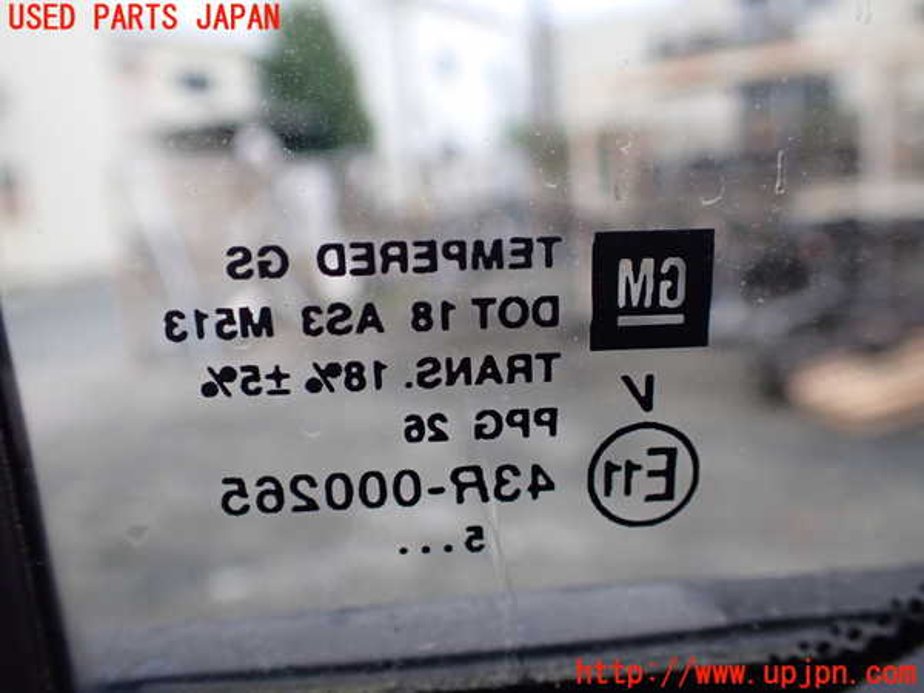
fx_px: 801
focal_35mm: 30
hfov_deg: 60.0
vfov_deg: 46.8
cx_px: 462
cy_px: 346
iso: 400
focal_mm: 5.4
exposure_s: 1/125
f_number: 2.3
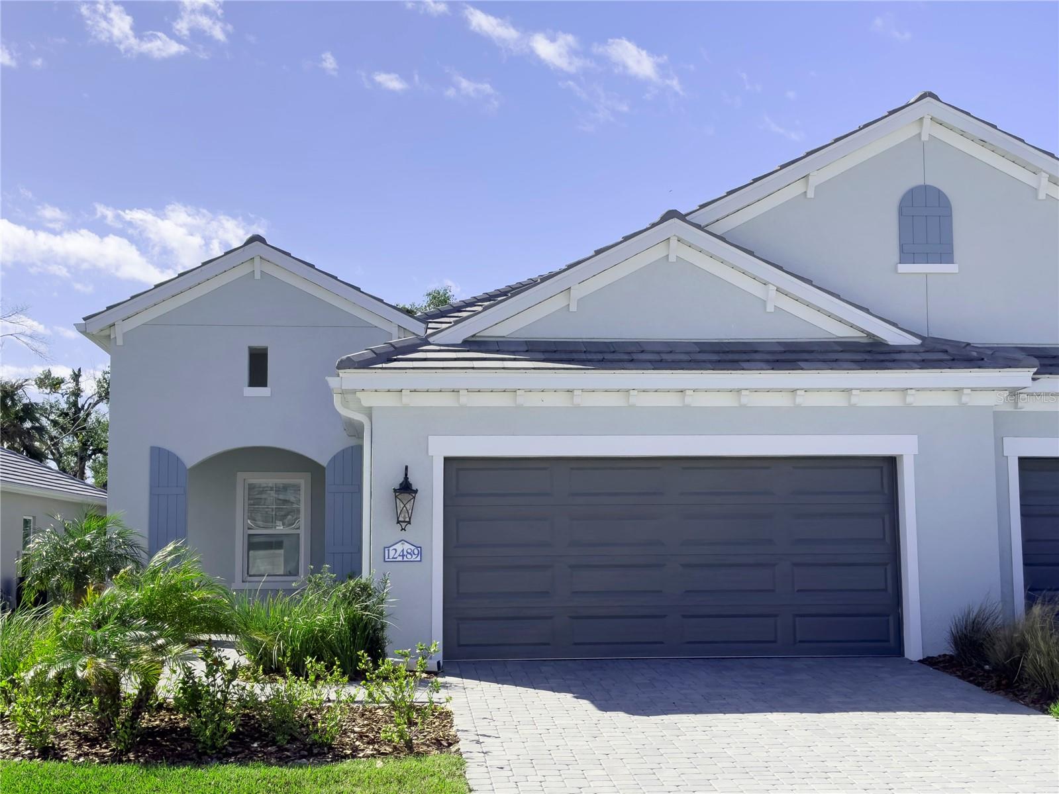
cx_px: 530
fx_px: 1468
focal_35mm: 48
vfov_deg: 30.3
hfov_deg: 39.7
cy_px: 397
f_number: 1.8
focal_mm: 6.86
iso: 100
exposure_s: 1/7000
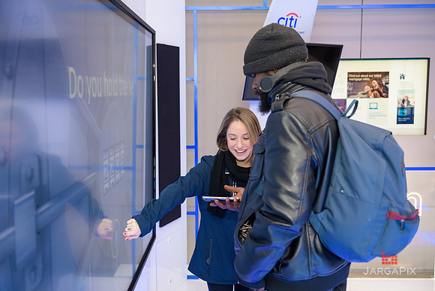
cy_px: 146
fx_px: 459
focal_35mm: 38
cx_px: 218
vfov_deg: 35.1
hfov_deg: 50.7
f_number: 3.2
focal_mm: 38
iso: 1000
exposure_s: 1/125
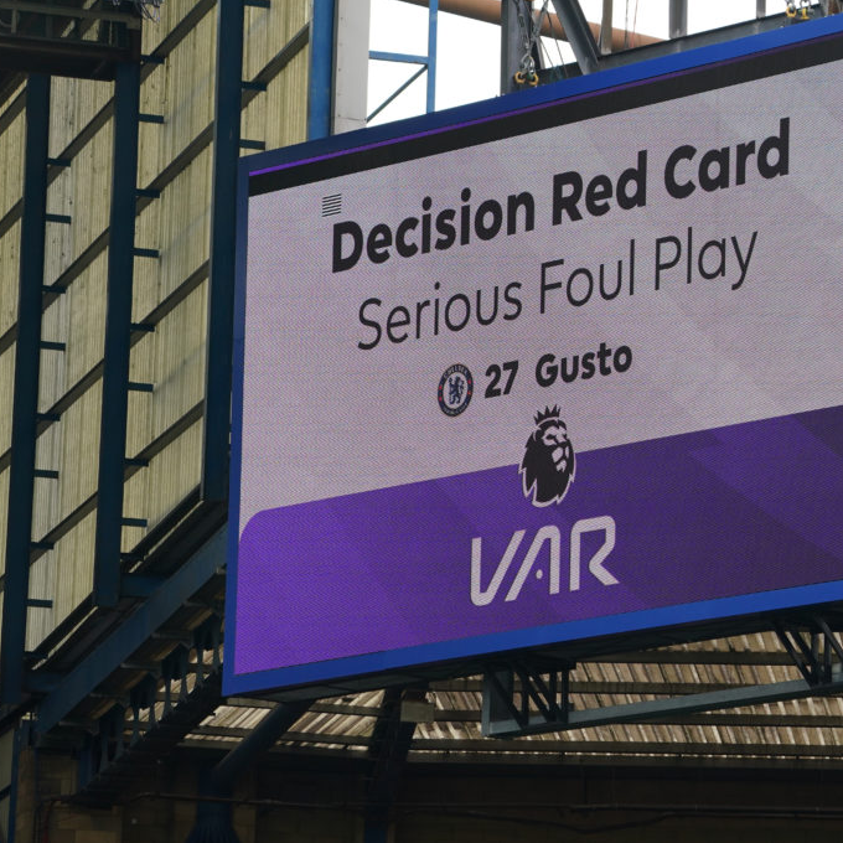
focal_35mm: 256
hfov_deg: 6.8
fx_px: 7053
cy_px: 421
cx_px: 527
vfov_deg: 6.8
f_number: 6.3
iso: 1250
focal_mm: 200
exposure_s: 1/1250
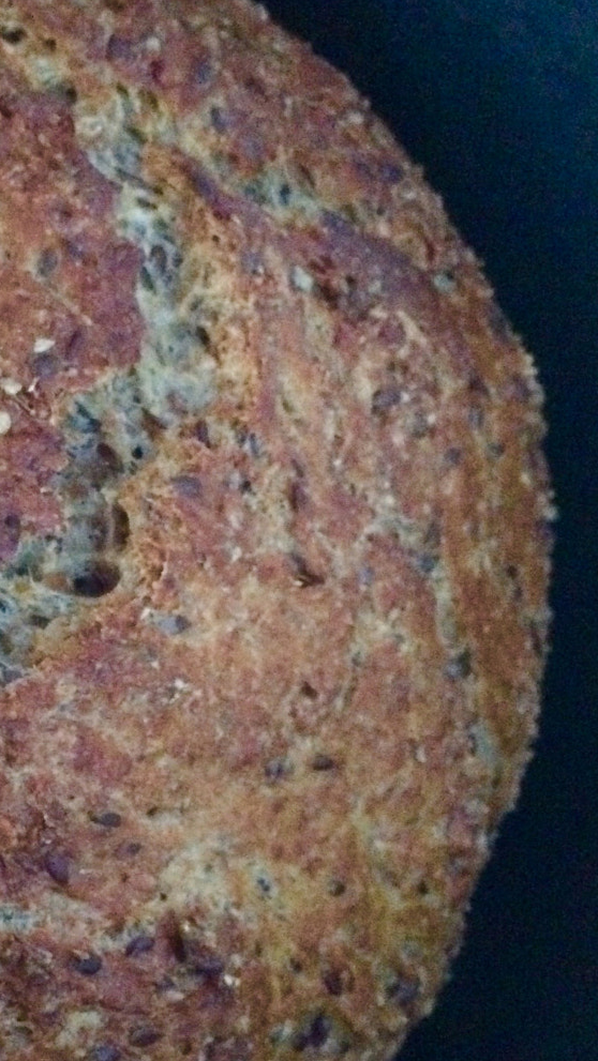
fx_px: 1437
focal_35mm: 51
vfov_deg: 40.5
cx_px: -19
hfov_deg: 22.5
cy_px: 598
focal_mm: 4.15
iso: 2000
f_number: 2.2
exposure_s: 1/17
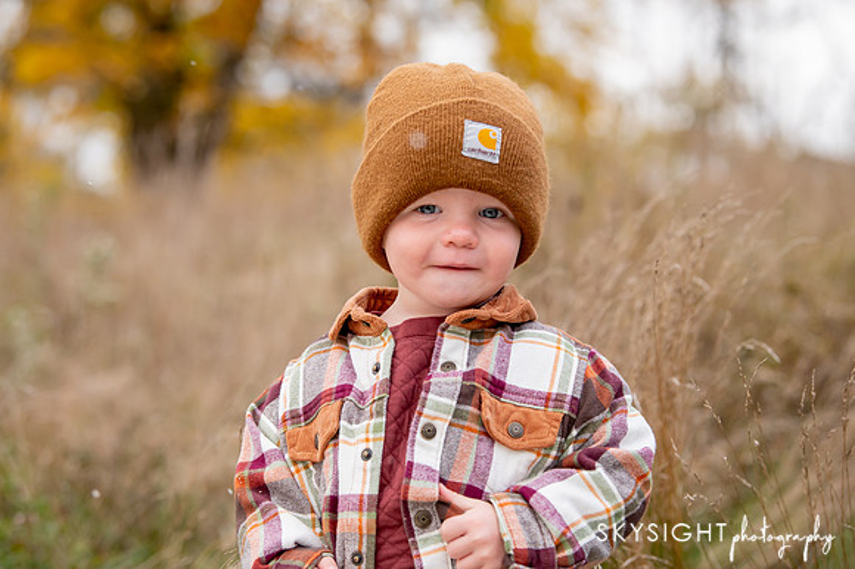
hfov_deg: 22.2
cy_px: 284
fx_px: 2184
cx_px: 428
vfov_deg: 14.8
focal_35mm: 92
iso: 1600
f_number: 4
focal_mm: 92
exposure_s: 1/500
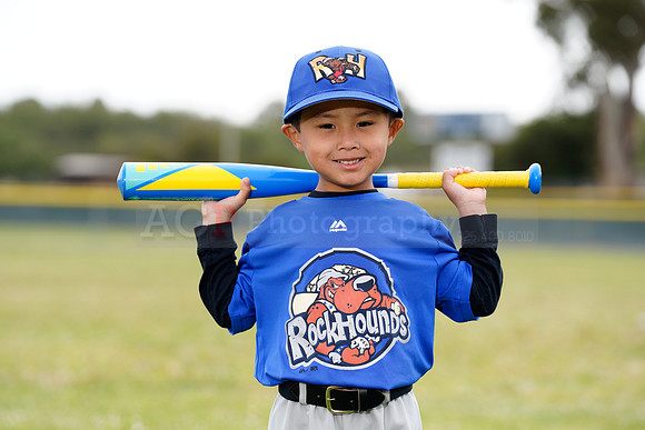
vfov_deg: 9.3
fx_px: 2634
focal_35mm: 147
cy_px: 215
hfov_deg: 14.0
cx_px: 322
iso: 100
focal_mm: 147
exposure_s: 1/250
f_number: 4.5
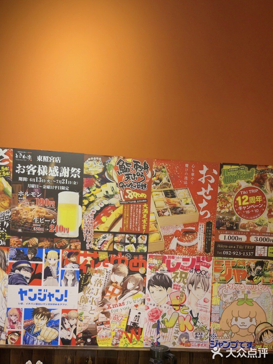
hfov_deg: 26.6
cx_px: 136
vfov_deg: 34.9
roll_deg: -2.6
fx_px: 578
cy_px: 182
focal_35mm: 55
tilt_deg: -3.1
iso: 400
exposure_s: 1/50
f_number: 1.78
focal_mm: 6.86
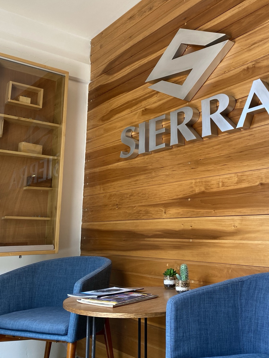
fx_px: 363
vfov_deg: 52.3
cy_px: 143
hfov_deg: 40.3
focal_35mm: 35
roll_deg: -0.5
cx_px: 172
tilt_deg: +14.9
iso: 80
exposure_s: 1/122
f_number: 1.8
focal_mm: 4.25
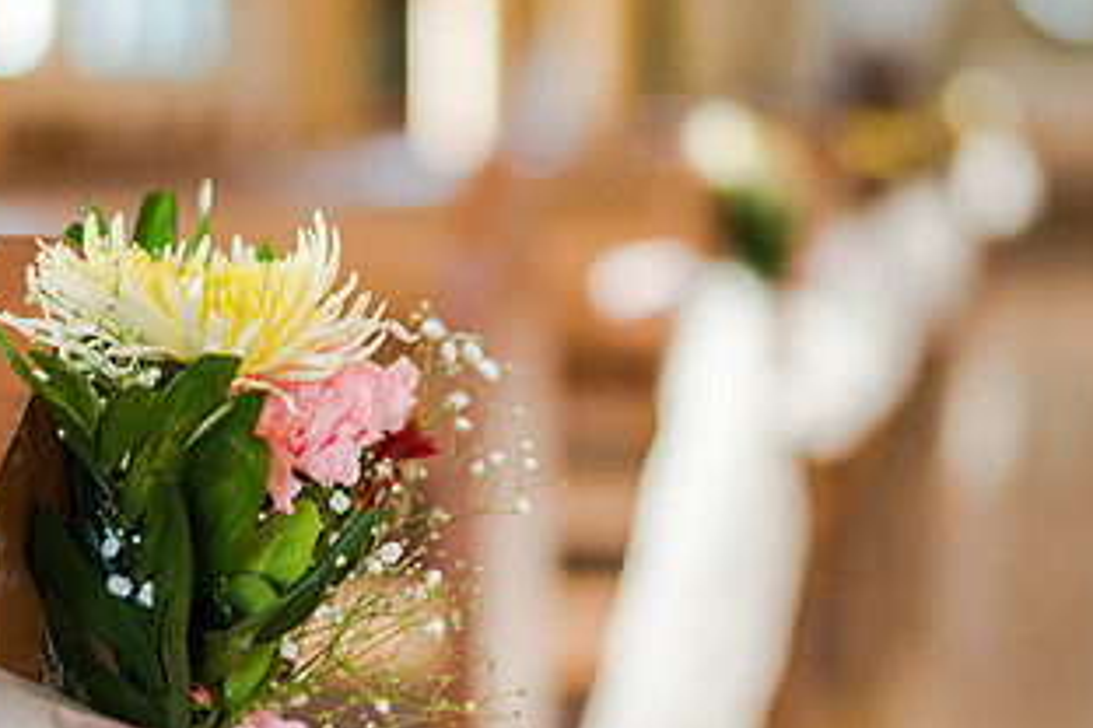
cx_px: 575
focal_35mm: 93
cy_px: 436
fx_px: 2823
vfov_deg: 14.7
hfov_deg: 21.9
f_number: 1.8
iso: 125
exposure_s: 1/160
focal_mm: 50
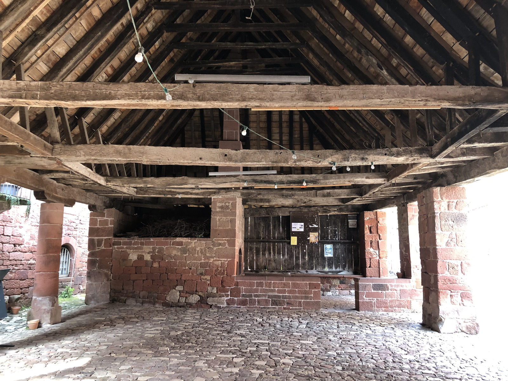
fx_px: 411
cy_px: 190
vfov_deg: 49.7
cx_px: 254
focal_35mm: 28
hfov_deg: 63.4
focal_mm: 4
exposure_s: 1/25
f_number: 1.8
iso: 32
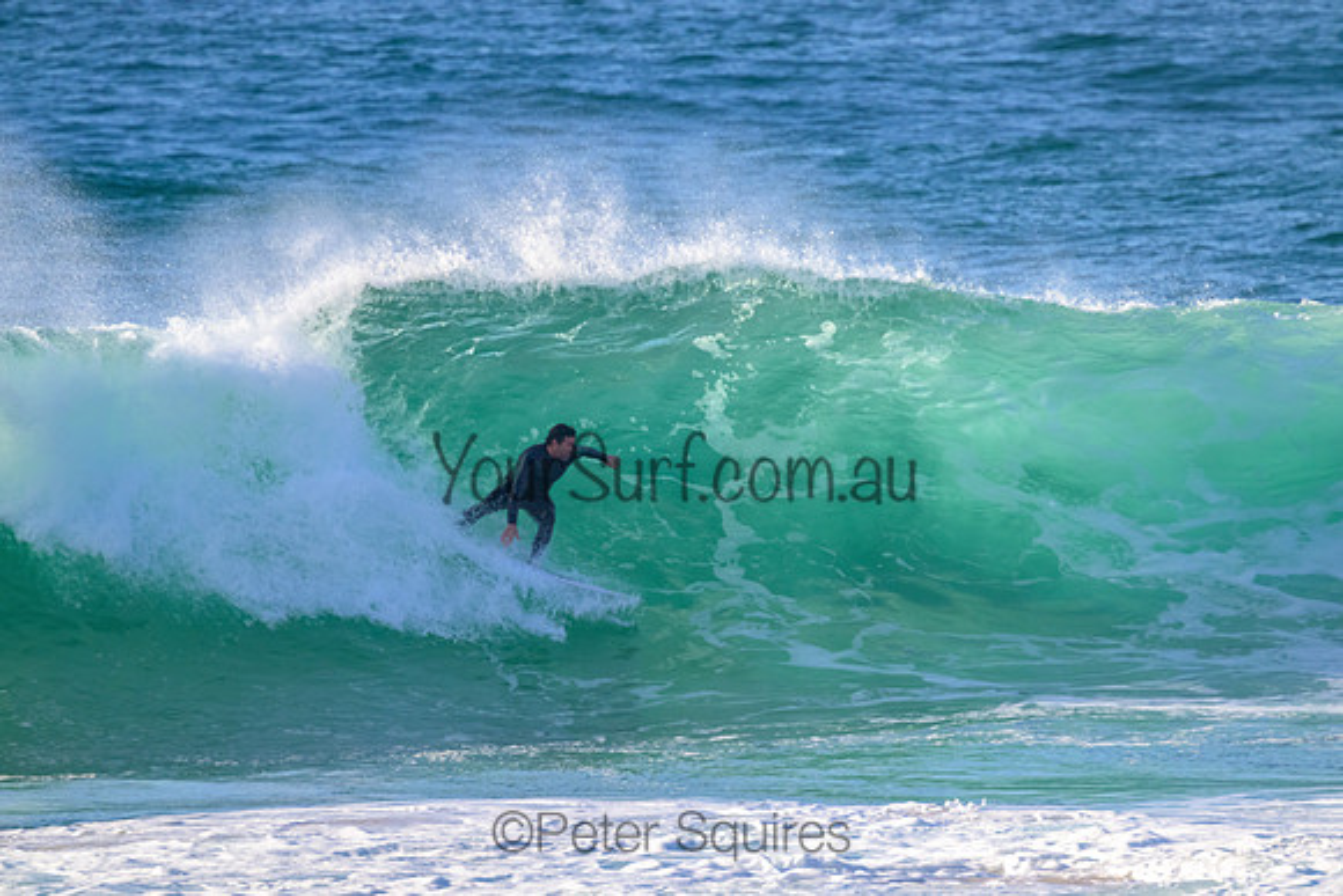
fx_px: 29850
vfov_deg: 1.7
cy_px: 448
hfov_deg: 2.6
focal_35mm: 800
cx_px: 672
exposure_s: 1/1250
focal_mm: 800
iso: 1800
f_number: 11
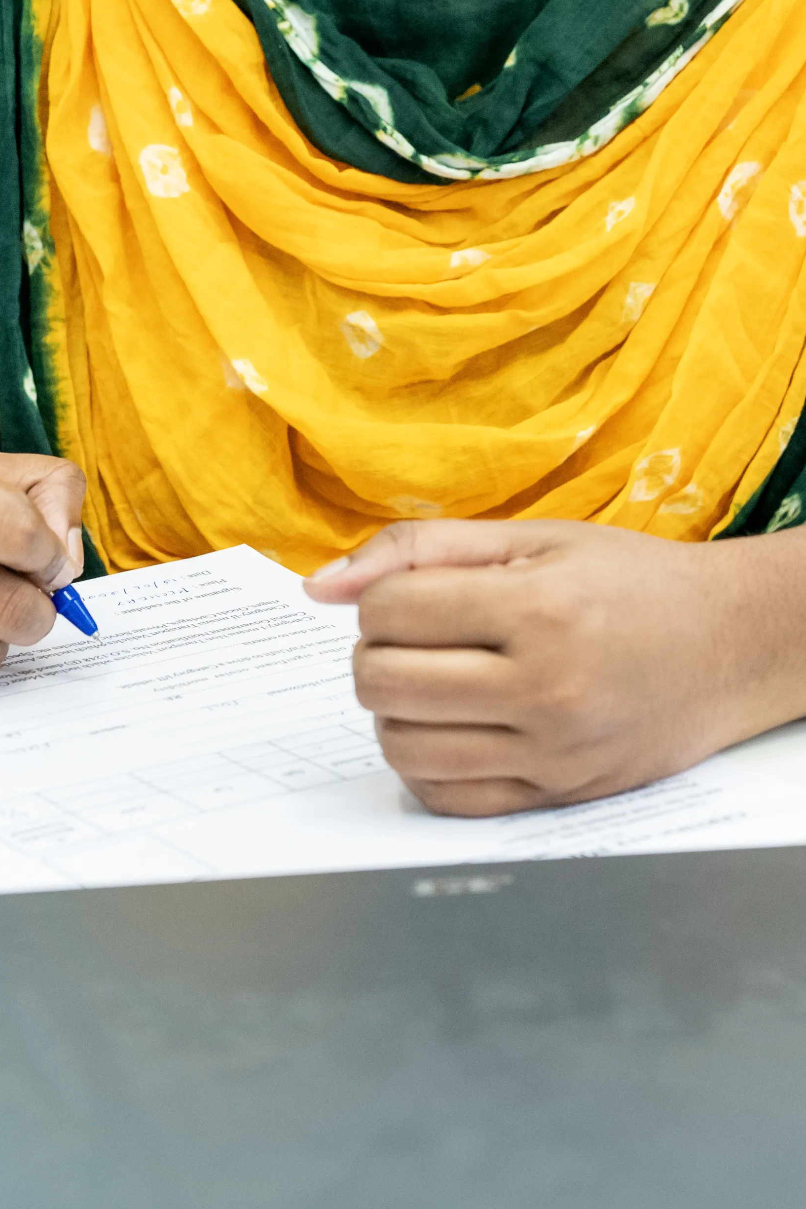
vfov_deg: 14.2
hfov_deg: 9.6
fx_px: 4801
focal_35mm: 143
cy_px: 194
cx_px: 523
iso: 1250
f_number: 3.5
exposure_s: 1/125
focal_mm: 50
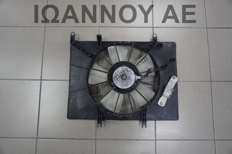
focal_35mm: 24
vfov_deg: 53.1
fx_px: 155
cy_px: 77
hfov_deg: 73.8
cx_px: 116
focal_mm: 16
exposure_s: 1/160
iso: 2000
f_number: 3.5
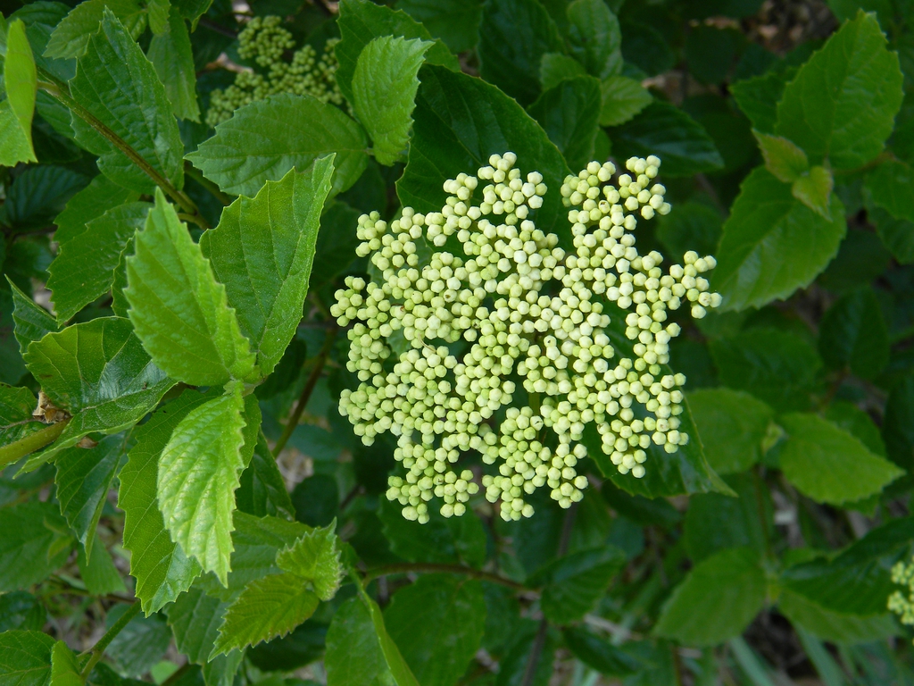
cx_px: 457
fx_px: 1083
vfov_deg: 35.1
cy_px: 343
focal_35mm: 41
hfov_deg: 45.8
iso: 80
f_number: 3.8
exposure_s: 1/100
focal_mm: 7.3
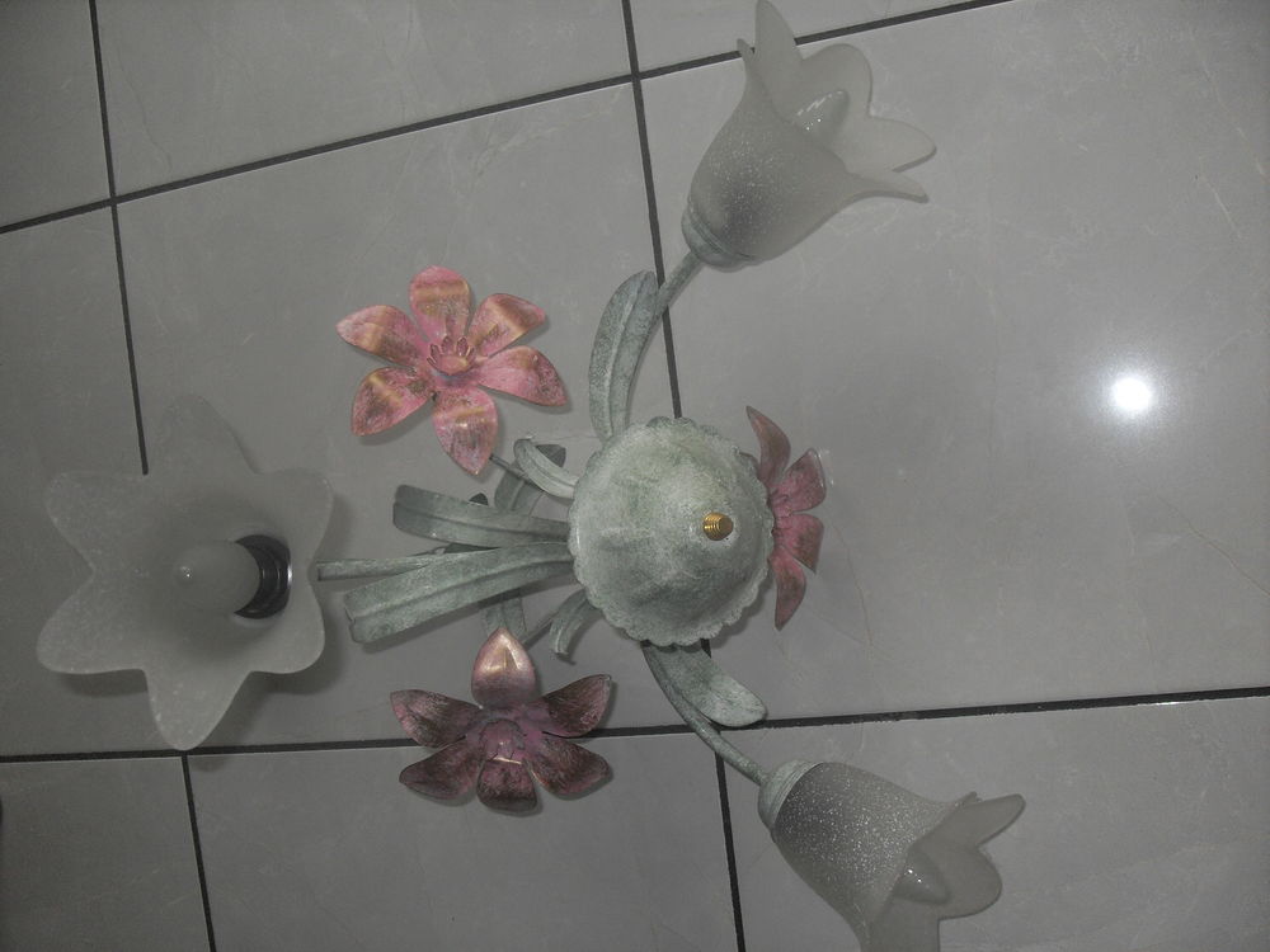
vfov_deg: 38.7
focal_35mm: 37
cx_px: 635
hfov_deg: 50.1
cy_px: 476
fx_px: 1357
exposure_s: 1/45
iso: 100
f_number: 2.8
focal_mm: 6.3
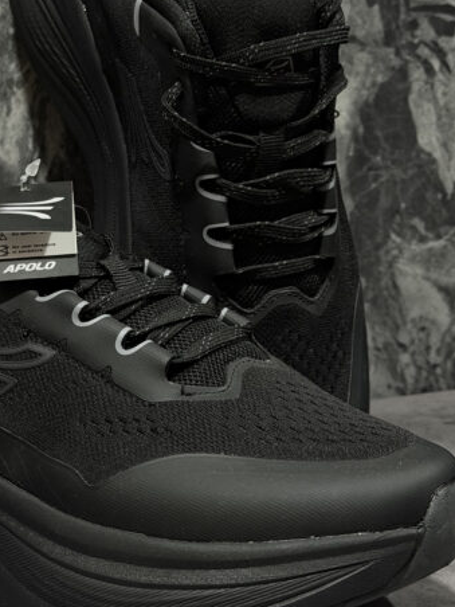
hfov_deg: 17.3
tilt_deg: -10.1
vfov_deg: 23.0
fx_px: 1490
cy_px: 275
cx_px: 132
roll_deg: -0.2
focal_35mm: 85
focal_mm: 6.76
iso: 500
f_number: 1.78
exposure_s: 1/30
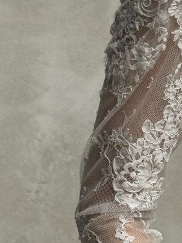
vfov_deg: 10.2
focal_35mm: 192
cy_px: 258
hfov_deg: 7.6
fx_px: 1346
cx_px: 278
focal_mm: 6.76
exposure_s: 1/78
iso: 100
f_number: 1.78
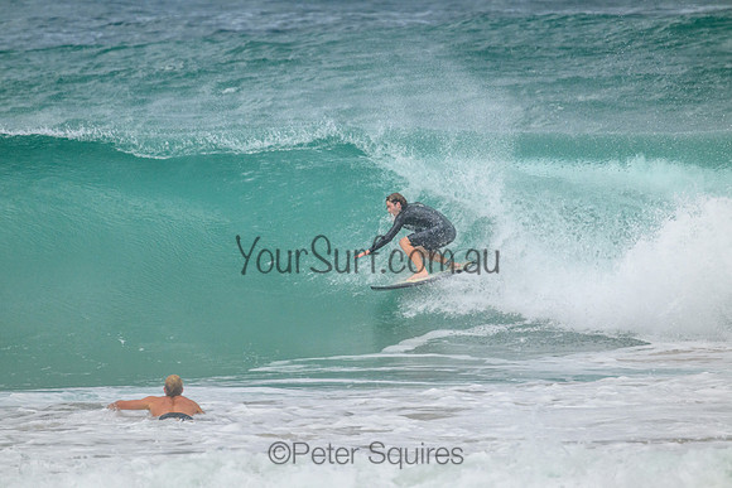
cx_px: 366
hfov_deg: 2.6
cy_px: 244
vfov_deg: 1.7
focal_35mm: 800
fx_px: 16270
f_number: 11
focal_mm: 800
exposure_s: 1/2000
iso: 1250
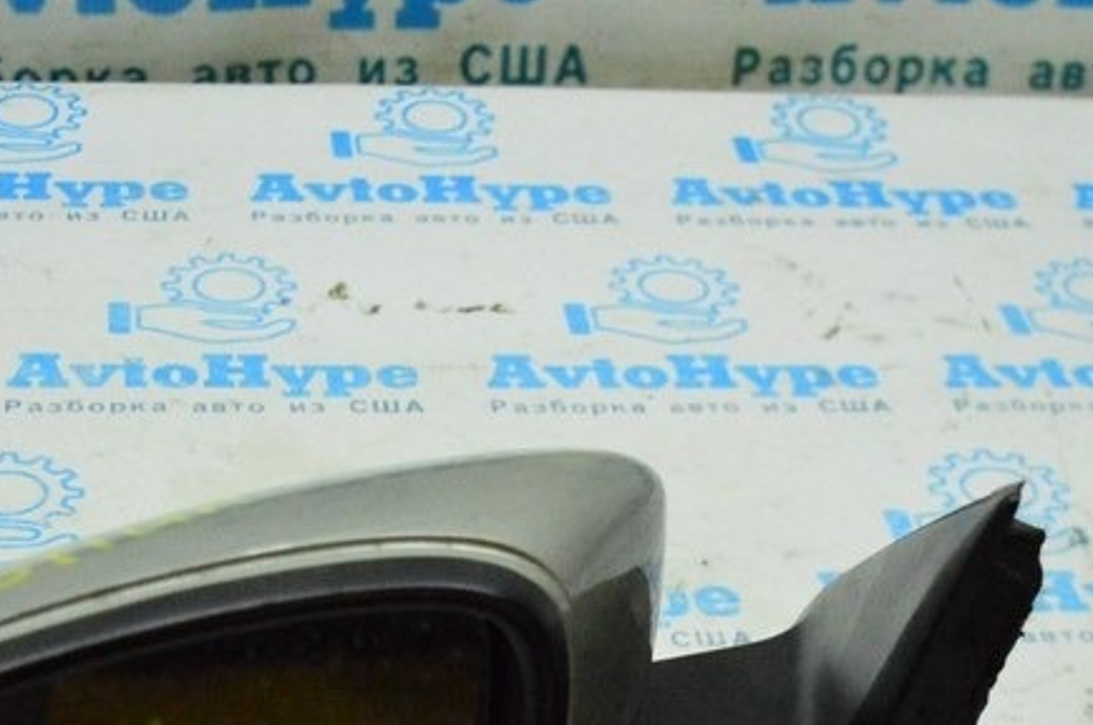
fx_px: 2577
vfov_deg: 15.6
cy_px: 817
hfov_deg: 23.9
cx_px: 466
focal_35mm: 85
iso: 6400
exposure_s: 1/1000
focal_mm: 24
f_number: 4
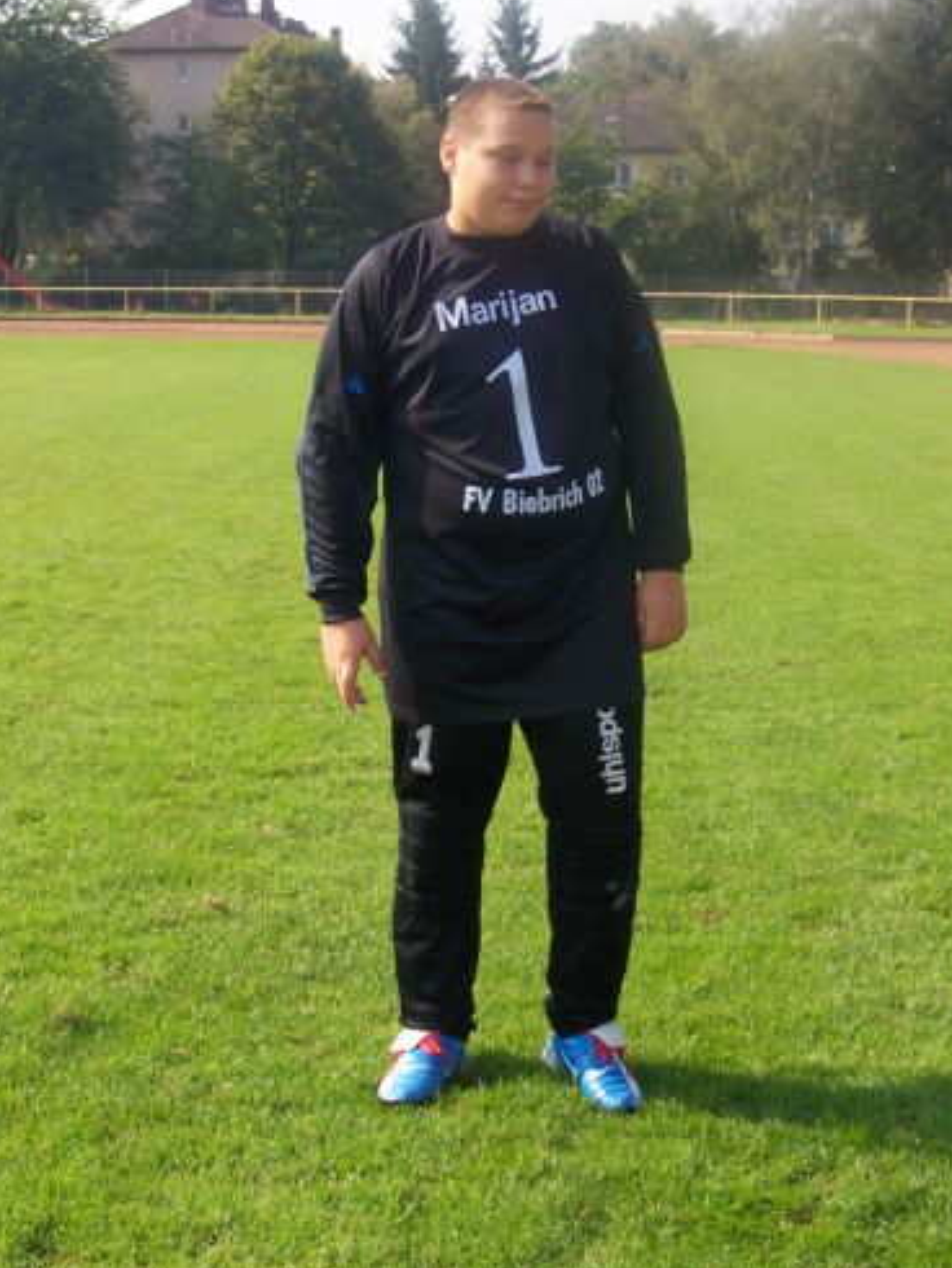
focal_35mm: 62
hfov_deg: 23.7
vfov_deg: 31.2
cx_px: 460
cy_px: 586
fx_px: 2272
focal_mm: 8.6
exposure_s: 1/180
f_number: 6.7
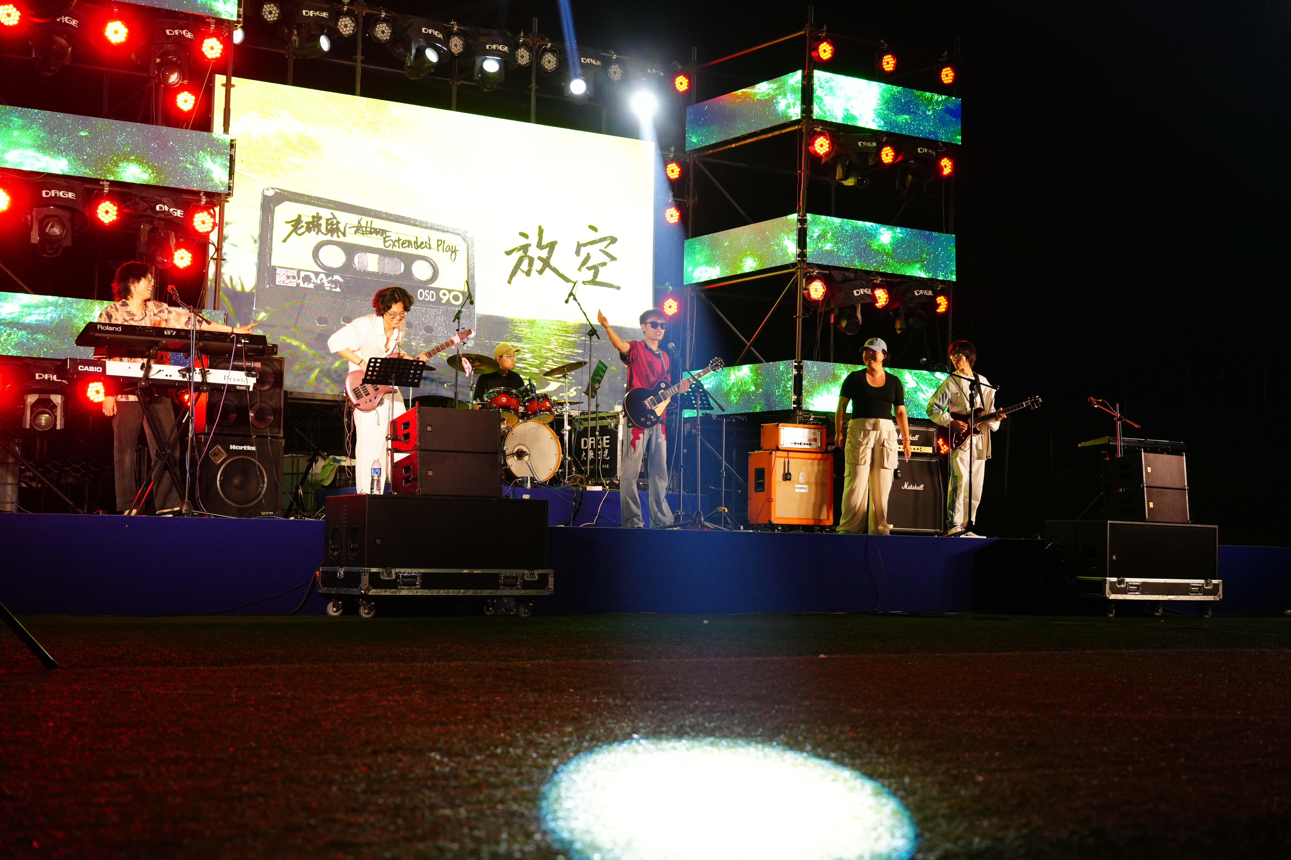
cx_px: 646
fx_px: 1793
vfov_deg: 27.0
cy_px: 430
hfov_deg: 39.6
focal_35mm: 50
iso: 1600
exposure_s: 1/250
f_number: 4
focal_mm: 50
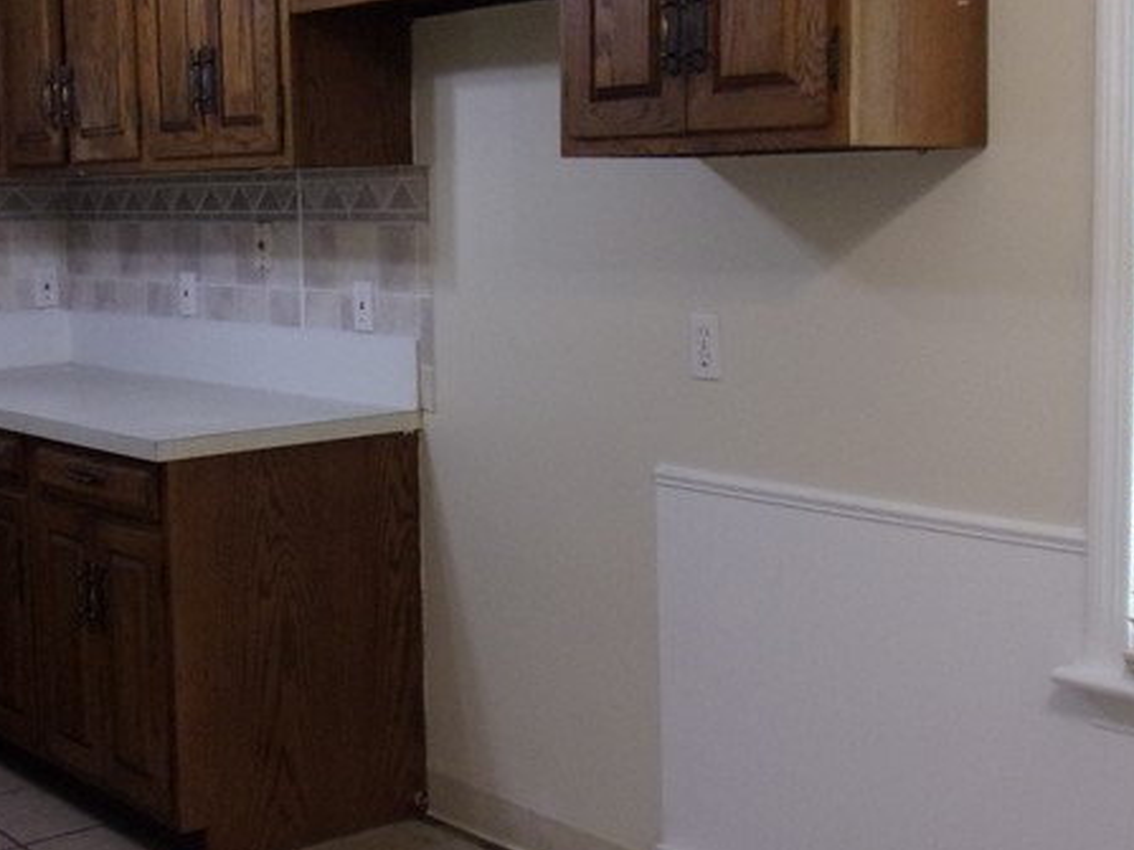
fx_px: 1801
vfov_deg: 26.5
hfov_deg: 34.8
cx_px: 434
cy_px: 340
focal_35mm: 55
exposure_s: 1/34
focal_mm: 4.3
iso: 177
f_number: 3.3
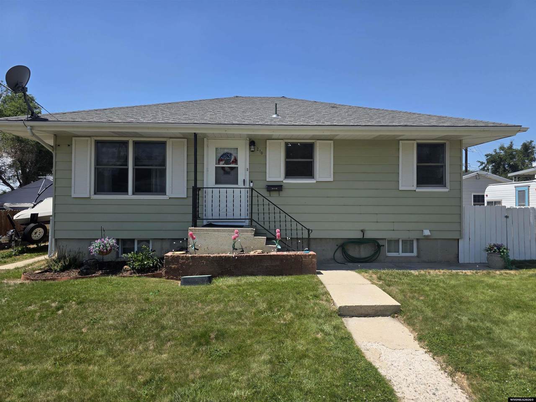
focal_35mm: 23
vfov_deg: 58.9
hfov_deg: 73.9
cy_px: 201
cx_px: 268
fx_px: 356
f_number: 1.7
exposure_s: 1/5958
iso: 80
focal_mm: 6.3
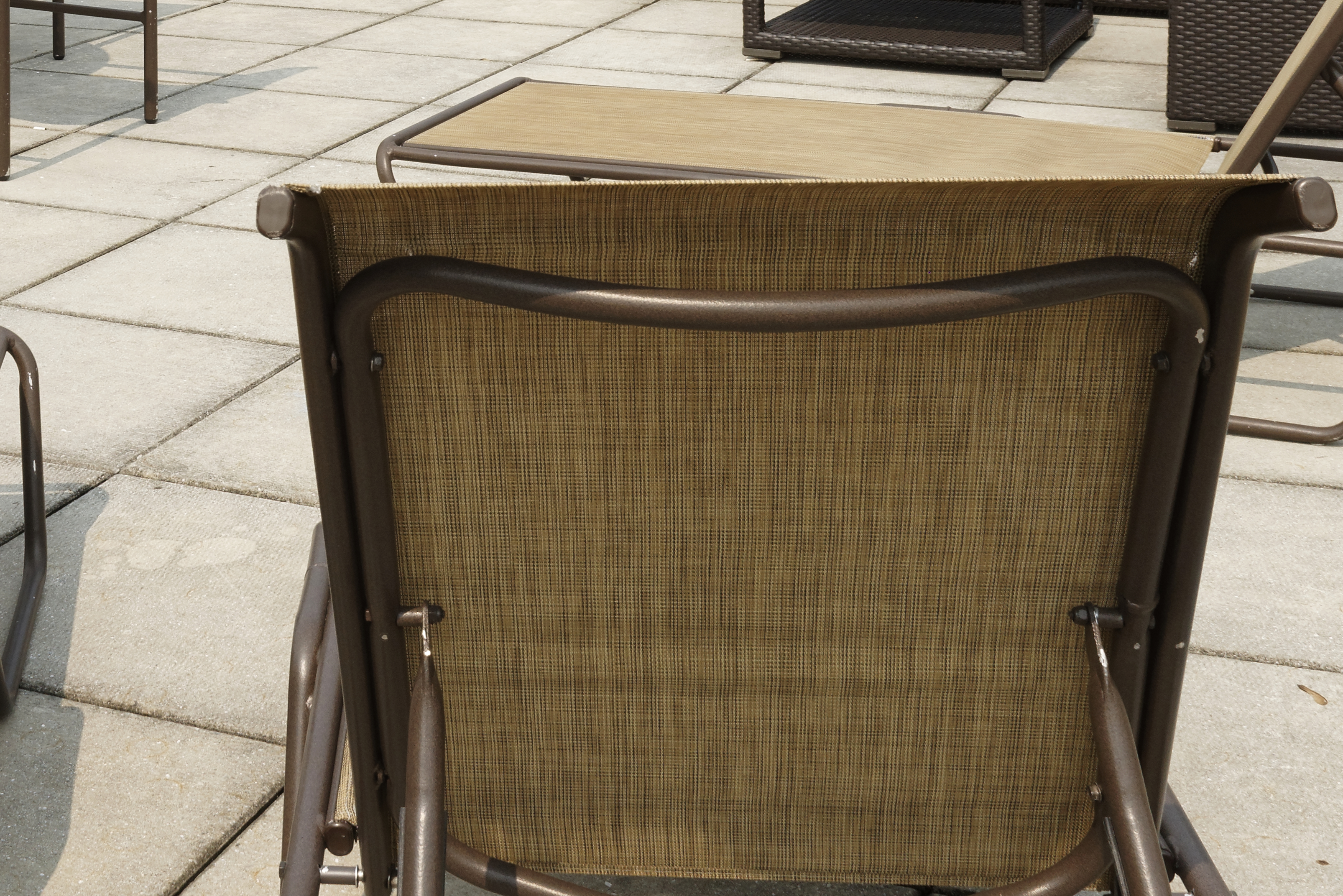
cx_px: 168
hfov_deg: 34.5
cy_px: 127
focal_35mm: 55
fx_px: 2052
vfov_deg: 24.1
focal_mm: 24
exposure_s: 1/200
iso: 320
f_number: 14
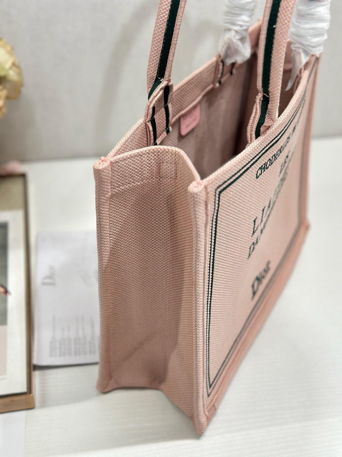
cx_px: 171
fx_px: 632
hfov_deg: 30.3
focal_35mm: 48
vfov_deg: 39.7
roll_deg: -2.6
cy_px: 228
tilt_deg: -38.7
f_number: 1.78
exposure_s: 1/224
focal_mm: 6.86
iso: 80
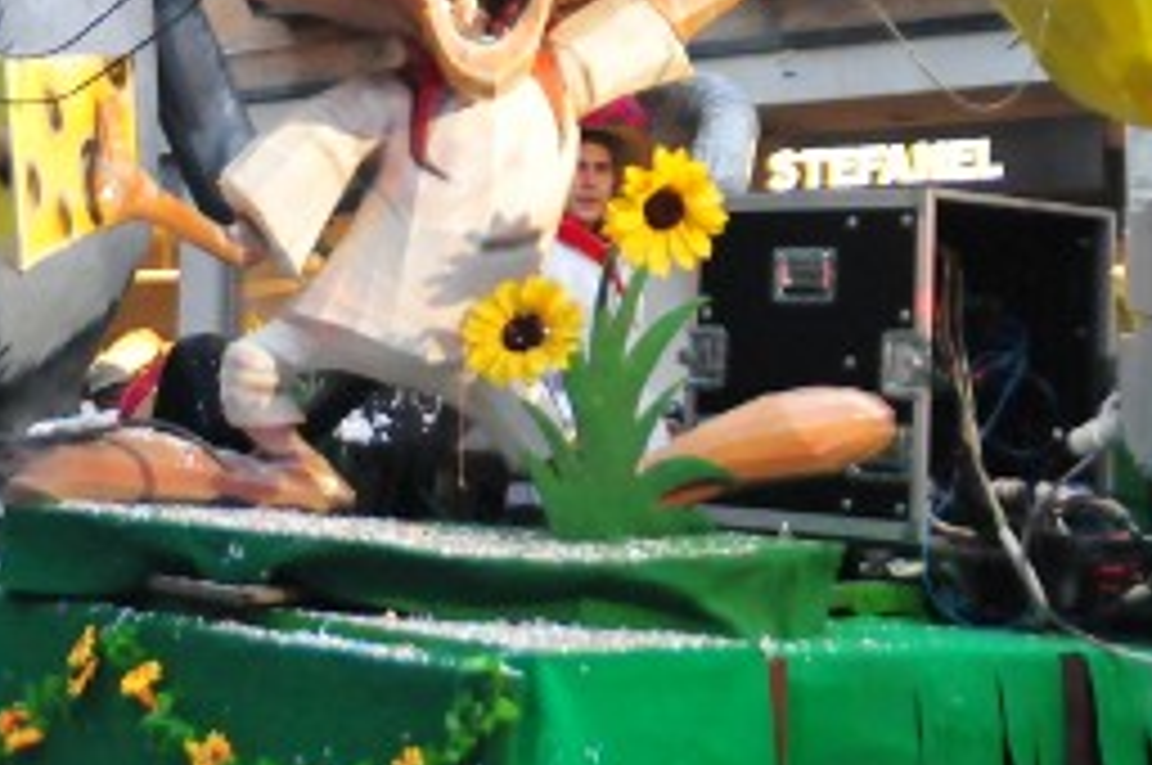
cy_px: -106
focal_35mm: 90
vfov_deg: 14.7
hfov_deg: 21.5
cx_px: -94
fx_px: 2876
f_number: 2.8
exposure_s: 1/400
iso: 2500
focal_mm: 24
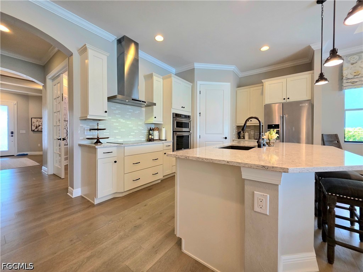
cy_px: 136
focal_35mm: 13
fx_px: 136
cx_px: 182
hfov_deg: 106.2
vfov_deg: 89.9
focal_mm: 2.2
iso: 200
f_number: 1.9
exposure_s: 1/120
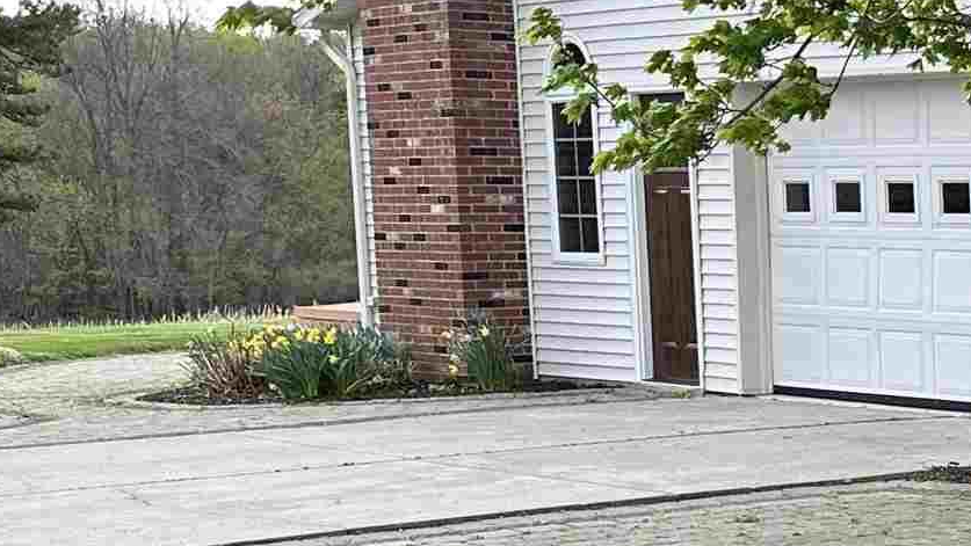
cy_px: 546
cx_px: 1581
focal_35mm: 96
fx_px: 2472
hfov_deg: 18.7
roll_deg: +0.0
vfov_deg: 12.5
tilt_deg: -6.2
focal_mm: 6.86
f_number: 1.78
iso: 80
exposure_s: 1/454
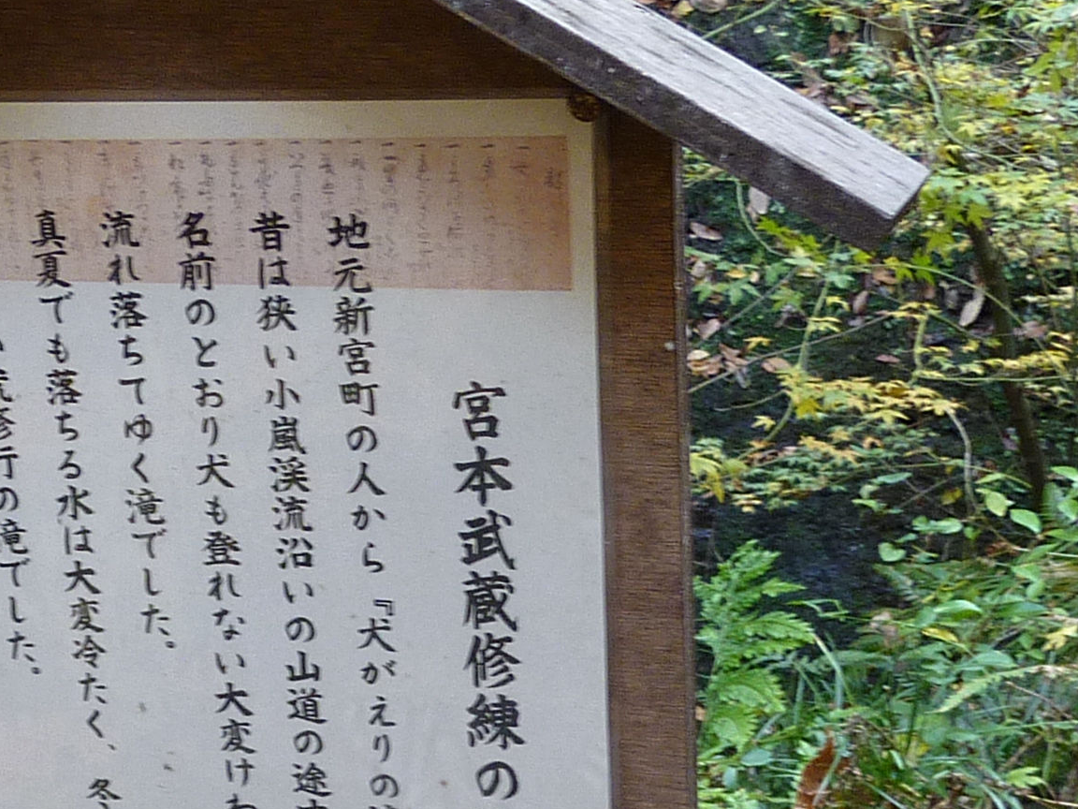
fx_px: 2491
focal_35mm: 80
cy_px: 612
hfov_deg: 24.2
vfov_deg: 18.3
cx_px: 296
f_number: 3.3
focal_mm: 4.1
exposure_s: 1/30
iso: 100
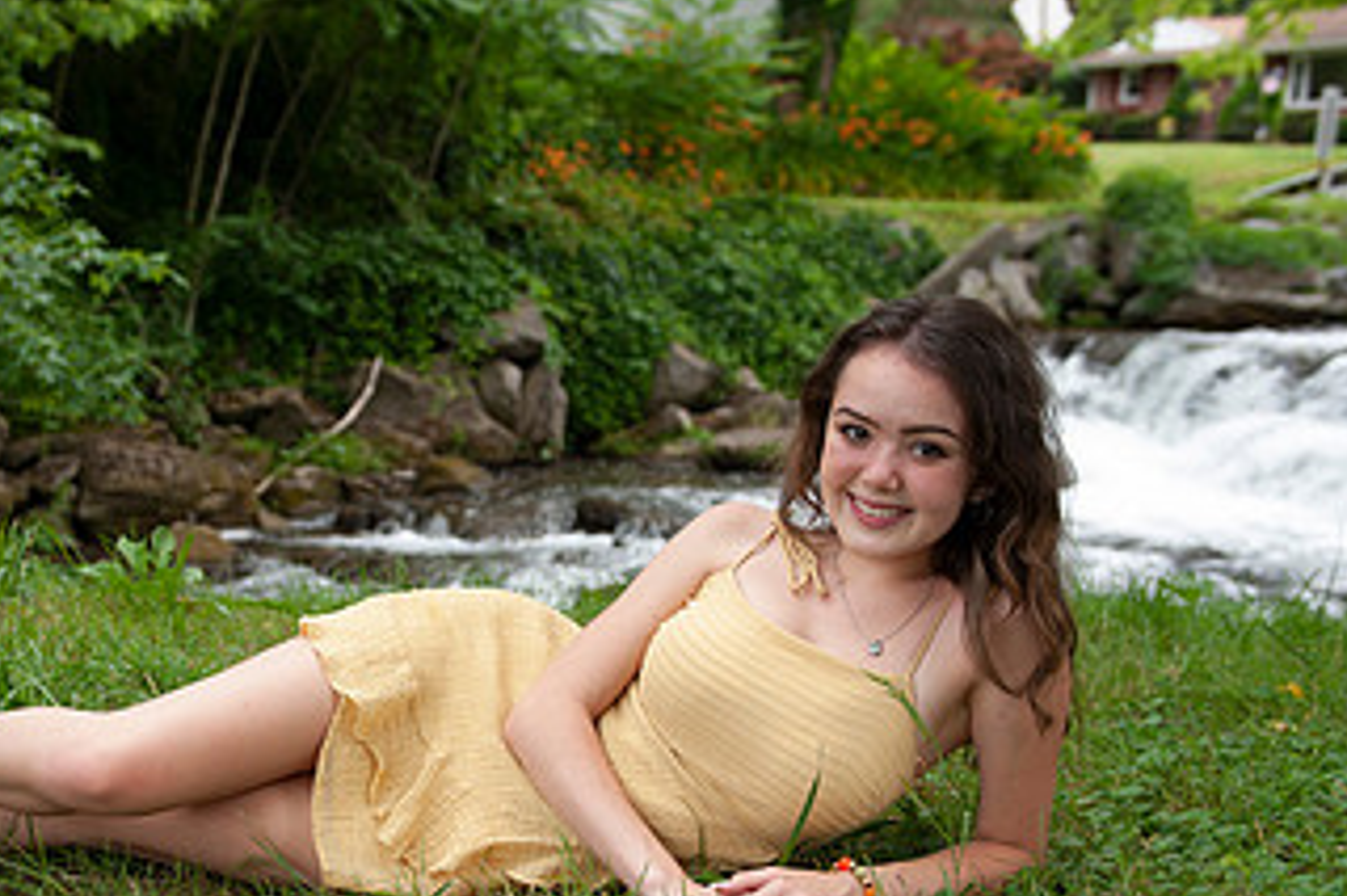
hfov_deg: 34.1
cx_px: 421
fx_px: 2169
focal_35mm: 58
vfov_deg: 23.2
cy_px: 606
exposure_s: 1/160
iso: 100
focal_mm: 32
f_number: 3.5
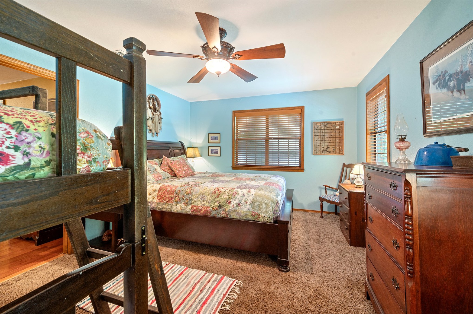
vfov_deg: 81.1
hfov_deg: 104.3
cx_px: 236
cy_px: 157
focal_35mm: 14
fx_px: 184
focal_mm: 14
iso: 250
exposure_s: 1
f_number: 9
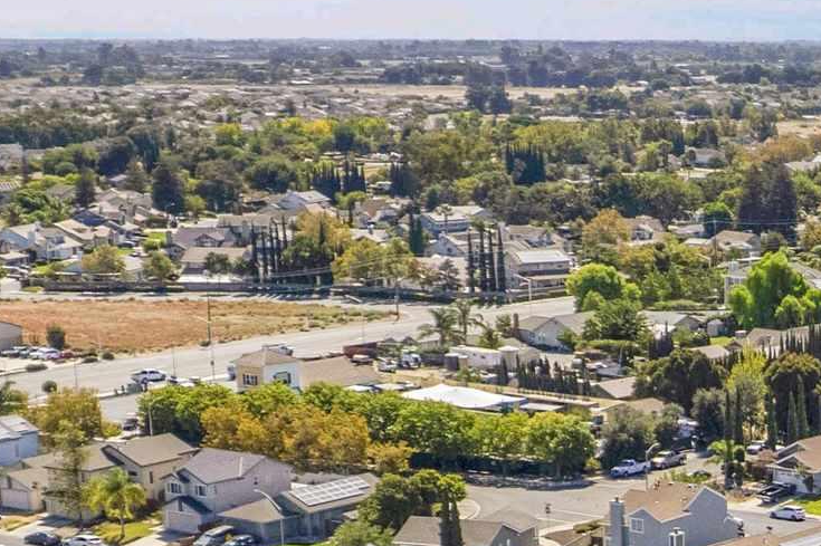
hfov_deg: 20.9
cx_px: 939
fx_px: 2097
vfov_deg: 14.2
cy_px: 715
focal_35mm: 92
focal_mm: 8.38
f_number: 2.8
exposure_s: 1/500
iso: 100
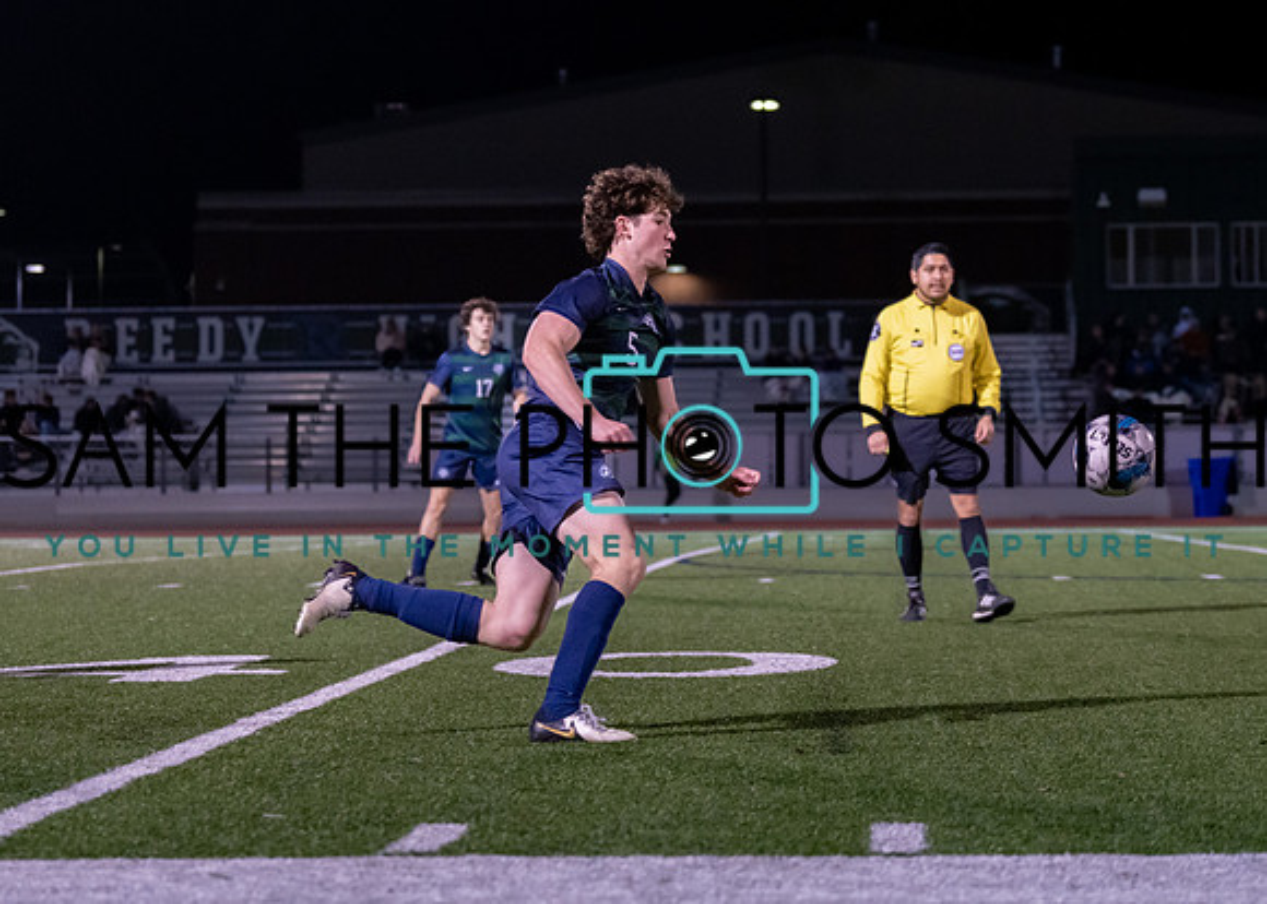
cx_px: 732
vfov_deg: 12.8
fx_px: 4039
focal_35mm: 112
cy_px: 352
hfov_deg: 17.8
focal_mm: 70
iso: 2500
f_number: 2.8
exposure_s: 1/1000
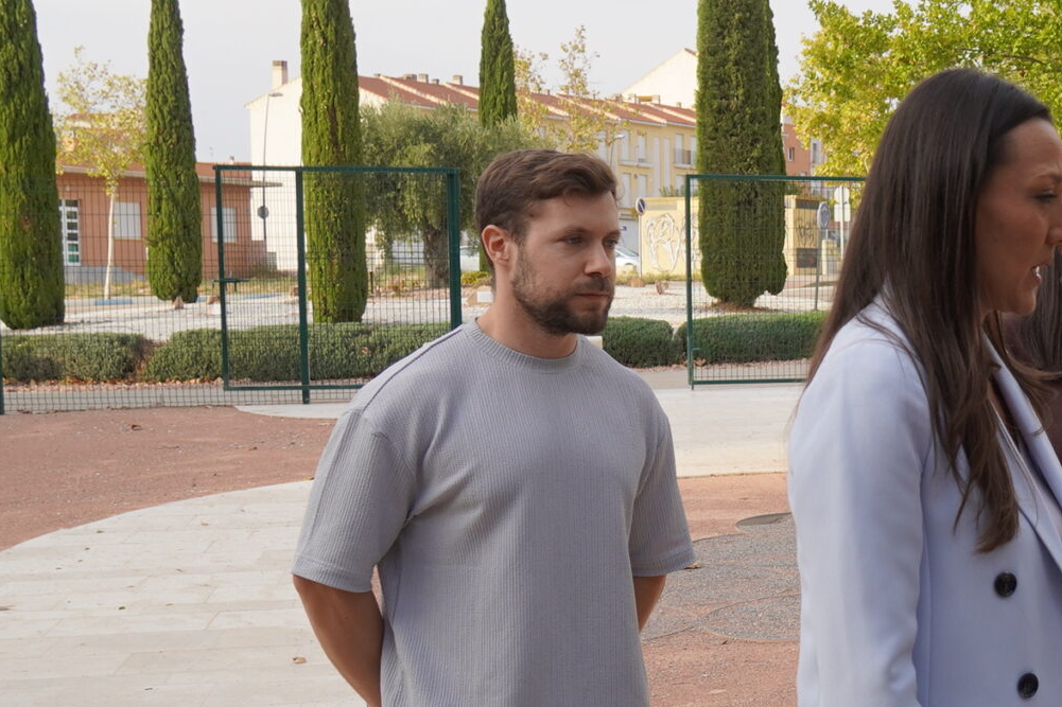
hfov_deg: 27.5
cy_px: 478
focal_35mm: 69
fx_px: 2035
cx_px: 1066
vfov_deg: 19.7
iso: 100
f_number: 4
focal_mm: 18
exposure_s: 1/250
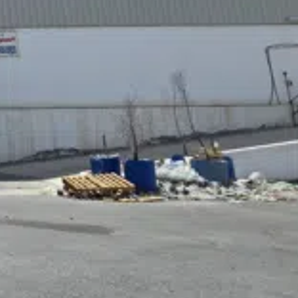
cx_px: -237
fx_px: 458
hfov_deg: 22.1
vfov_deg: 34.6
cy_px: 46
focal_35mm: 47
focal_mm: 2.2
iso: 50
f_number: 2.2
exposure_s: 1/2969
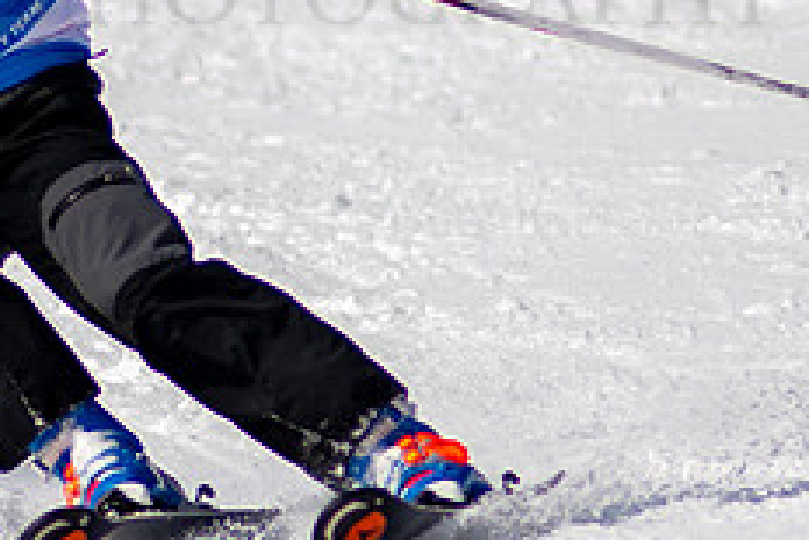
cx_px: 20
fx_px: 40878
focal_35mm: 1818
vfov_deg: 0.8
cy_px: 29
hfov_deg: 1.1
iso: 100
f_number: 2.8
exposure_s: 1/6400
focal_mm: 300
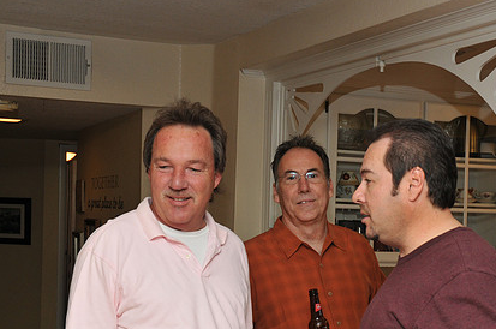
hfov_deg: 27.4
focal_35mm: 74
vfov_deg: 18.4
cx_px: 318
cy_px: 226
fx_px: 1014
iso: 400
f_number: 7.1
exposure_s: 1/80
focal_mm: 35
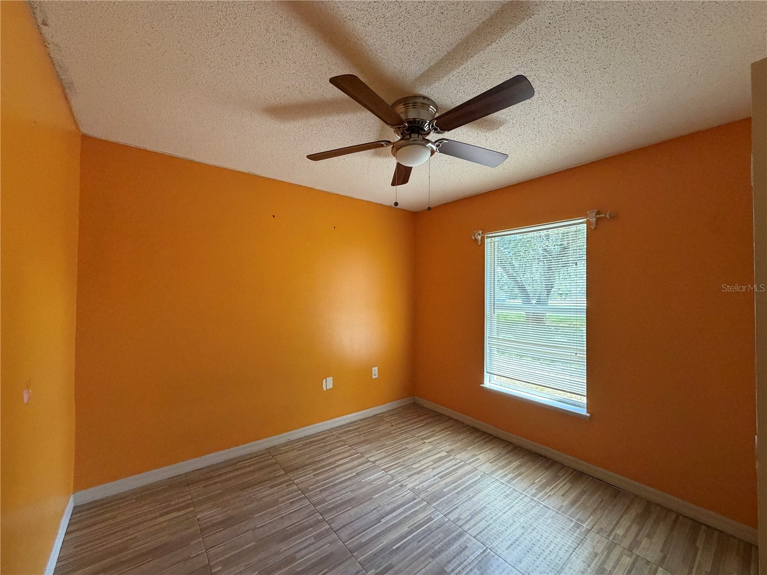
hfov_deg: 102.1
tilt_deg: +0.7
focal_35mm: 14
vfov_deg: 85.7
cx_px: 384
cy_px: 288
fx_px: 310
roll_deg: -0.6
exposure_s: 1/84
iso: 320
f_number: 2.2
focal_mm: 2.22
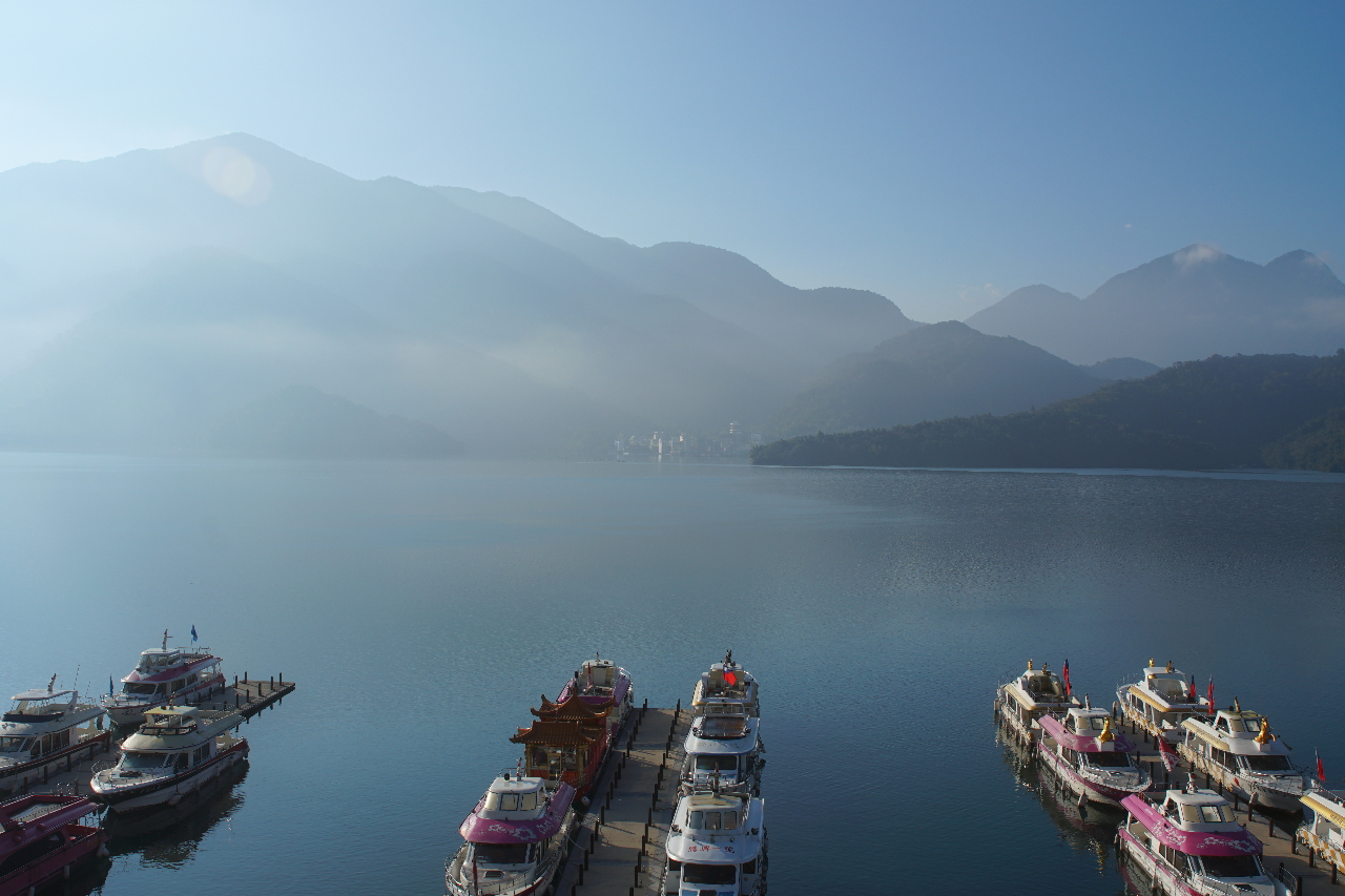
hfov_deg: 53.1
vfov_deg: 36.9
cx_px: 672
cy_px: 448
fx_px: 1345
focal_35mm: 36
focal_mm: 24
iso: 100
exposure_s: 1/350
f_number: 4
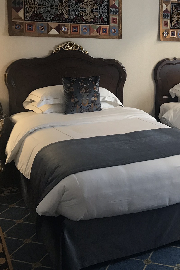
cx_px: 177
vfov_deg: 39.3
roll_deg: -2.8
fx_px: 375
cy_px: 98
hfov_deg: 25.7
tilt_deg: -8.7
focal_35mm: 50
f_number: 1.8
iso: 40
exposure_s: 1/17
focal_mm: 3.99
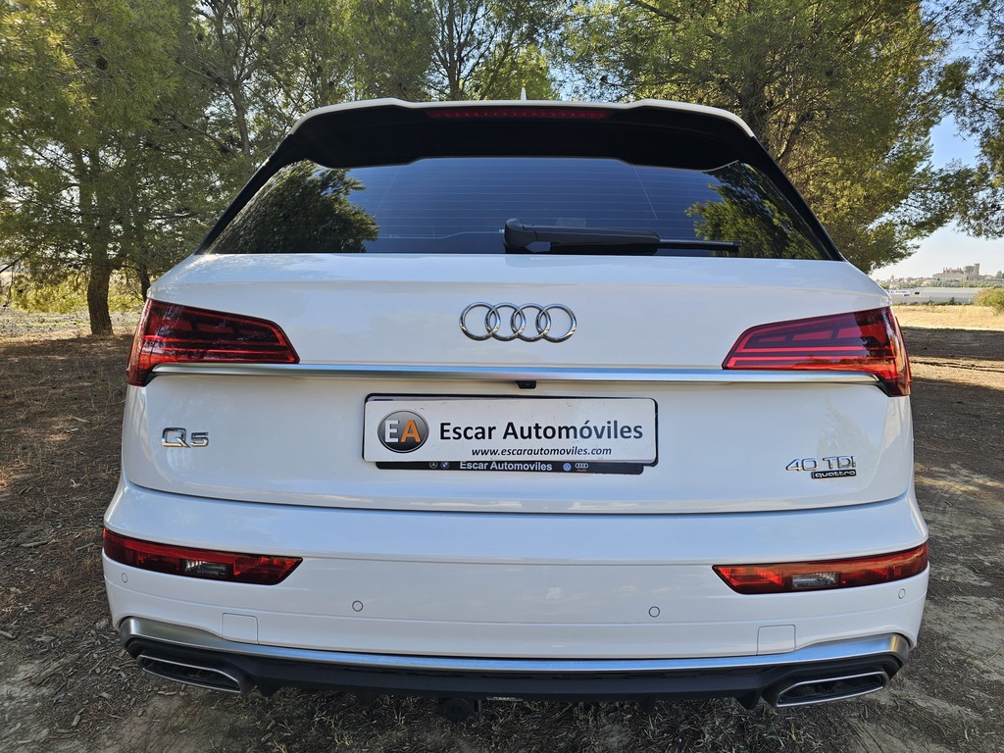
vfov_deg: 58.9
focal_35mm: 23
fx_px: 667
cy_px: 376
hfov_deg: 73.9
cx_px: 502
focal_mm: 6.3
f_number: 1.7
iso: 10
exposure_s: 1/141
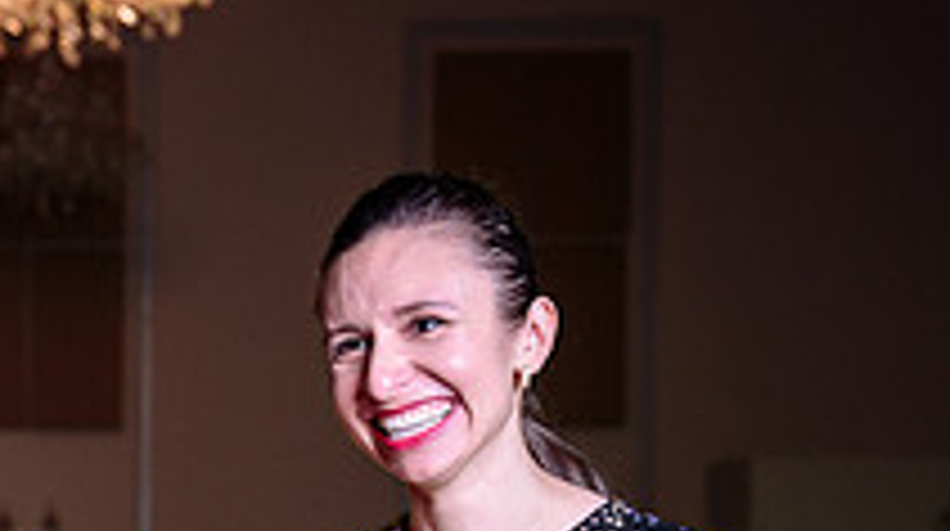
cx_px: -302
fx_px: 3824
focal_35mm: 152
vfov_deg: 7.8
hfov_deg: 13.6
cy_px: 823
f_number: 4
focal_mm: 46
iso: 500
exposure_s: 1/80
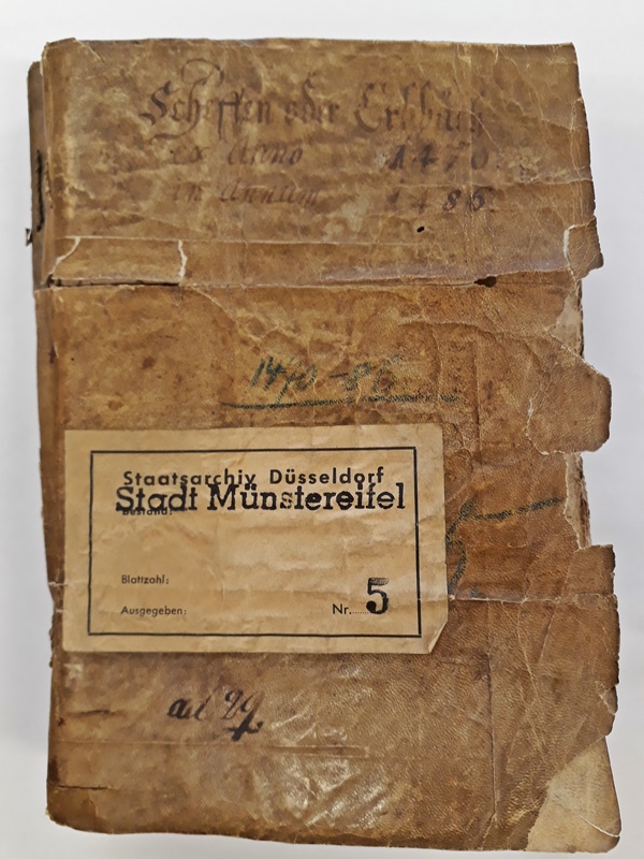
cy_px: 430
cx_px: 322
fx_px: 670
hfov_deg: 51.4
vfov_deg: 65.3
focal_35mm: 27
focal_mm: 3.6
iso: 100
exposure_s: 1/33
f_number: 1.9
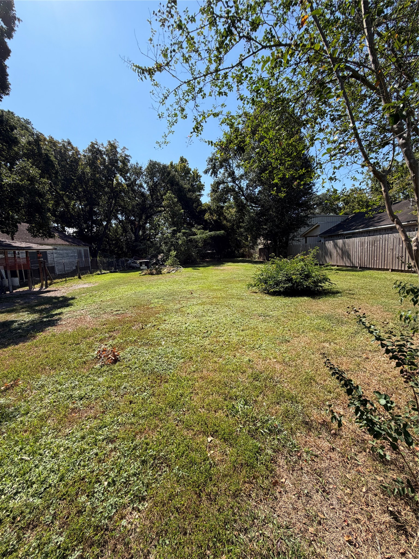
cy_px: 280
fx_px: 226
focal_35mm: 14
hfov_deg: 85.7
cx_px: 210
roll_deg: +2.9
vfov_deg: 102.1
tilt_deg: -6.4
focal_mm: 2.22
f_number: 2.2
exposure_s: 1/770
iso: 32
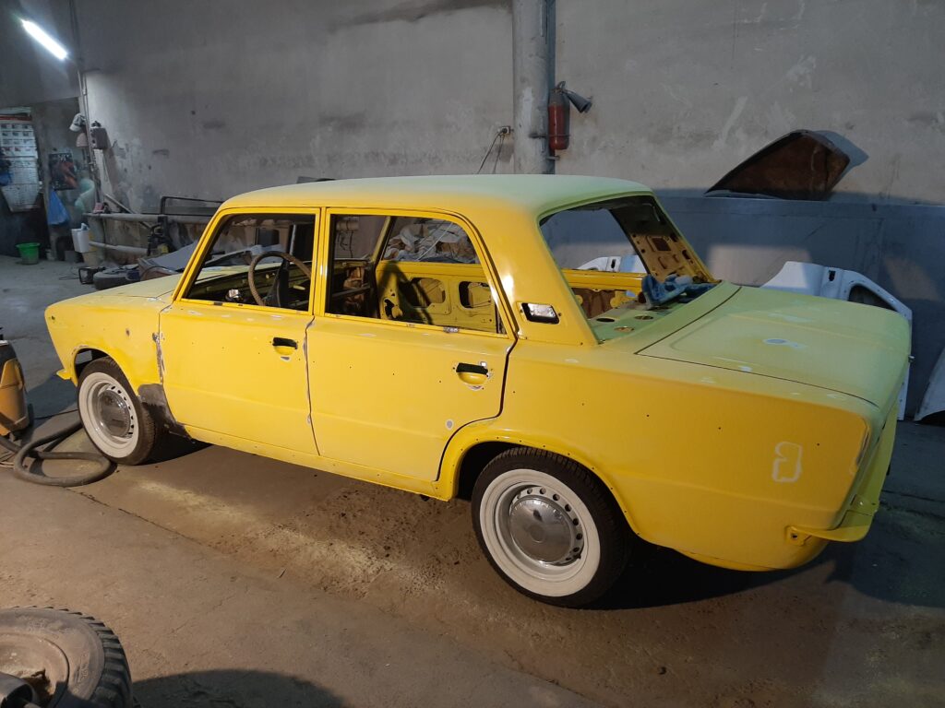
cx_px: 472
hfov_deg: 67.3
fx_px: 710
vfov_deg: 53.1
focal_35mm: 26
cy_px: 354
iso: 100
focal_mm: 3.93
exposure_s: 1/50
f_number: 1.7
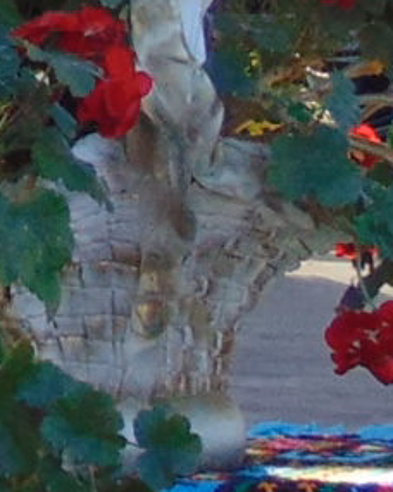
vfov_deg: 4.3
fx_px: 6383
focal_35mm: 439
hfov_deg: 3.4
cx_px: -881
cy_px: -639
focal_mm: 9
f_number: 3.5
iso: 80
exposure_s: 1/160
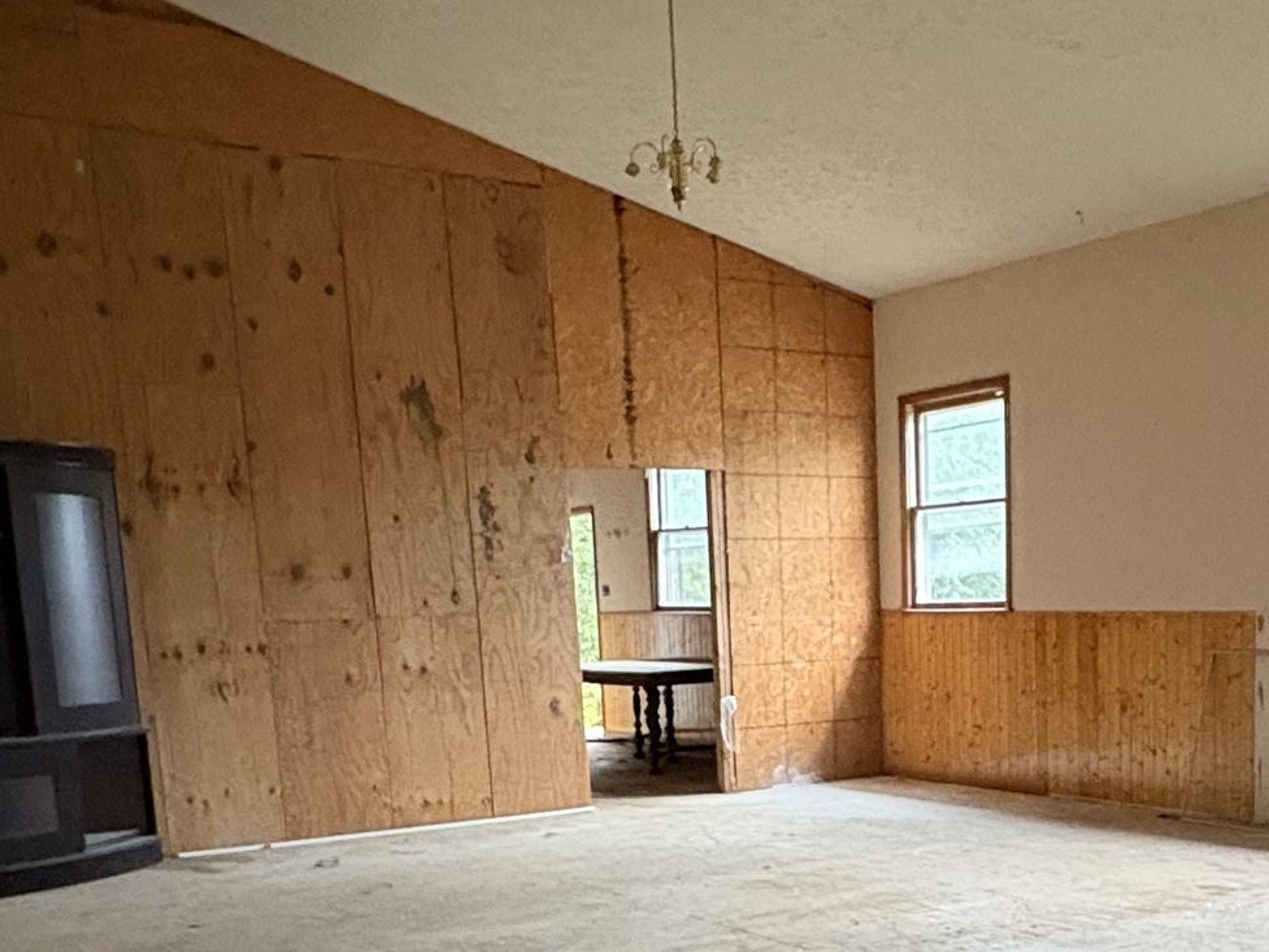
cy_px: 870
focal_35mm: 44
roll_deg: +1.7
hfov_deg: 42.3
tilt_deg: -10.2
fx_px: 1613
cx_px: 853
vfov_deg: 31.2
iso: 800
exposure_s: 1/43
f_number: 2.2
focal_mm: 2.22
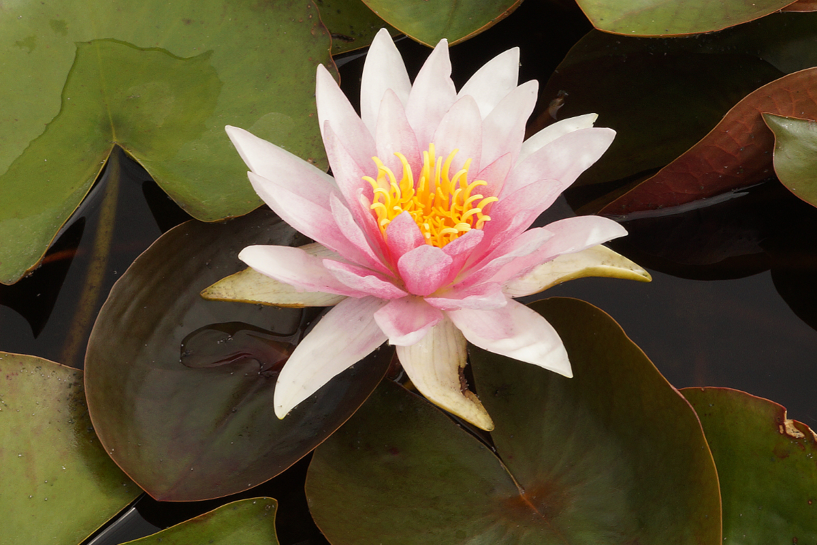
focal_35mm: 150
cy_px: 272
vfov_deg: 9.1
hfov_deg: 13.7
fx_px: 3404
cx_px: 408
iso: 250
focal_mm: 100
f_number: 13
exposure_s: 1/160
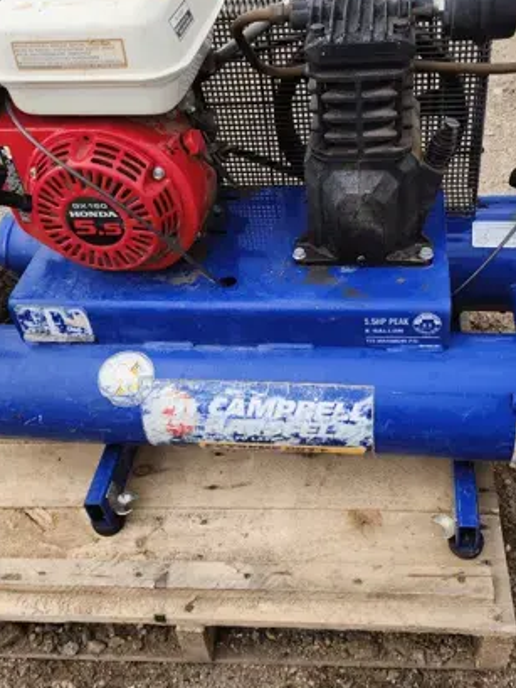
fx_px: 715
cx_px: 287
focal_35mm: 36
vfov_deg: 51.2
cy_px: 298
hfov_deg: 39.6
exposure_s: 1/591
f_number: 1.8
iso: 12
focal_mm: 6.4
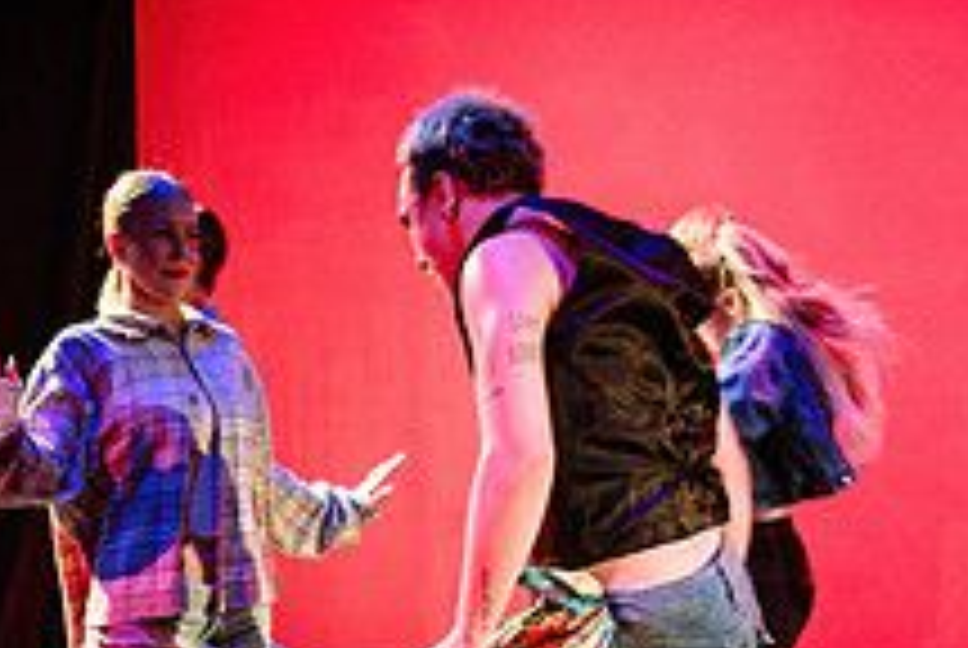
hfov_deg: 28.3
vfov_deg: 18.7
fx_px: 1912
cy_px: 663
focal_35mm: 71
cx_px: 348
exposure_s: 1/300
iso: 3200
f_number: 2.8
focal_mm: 24
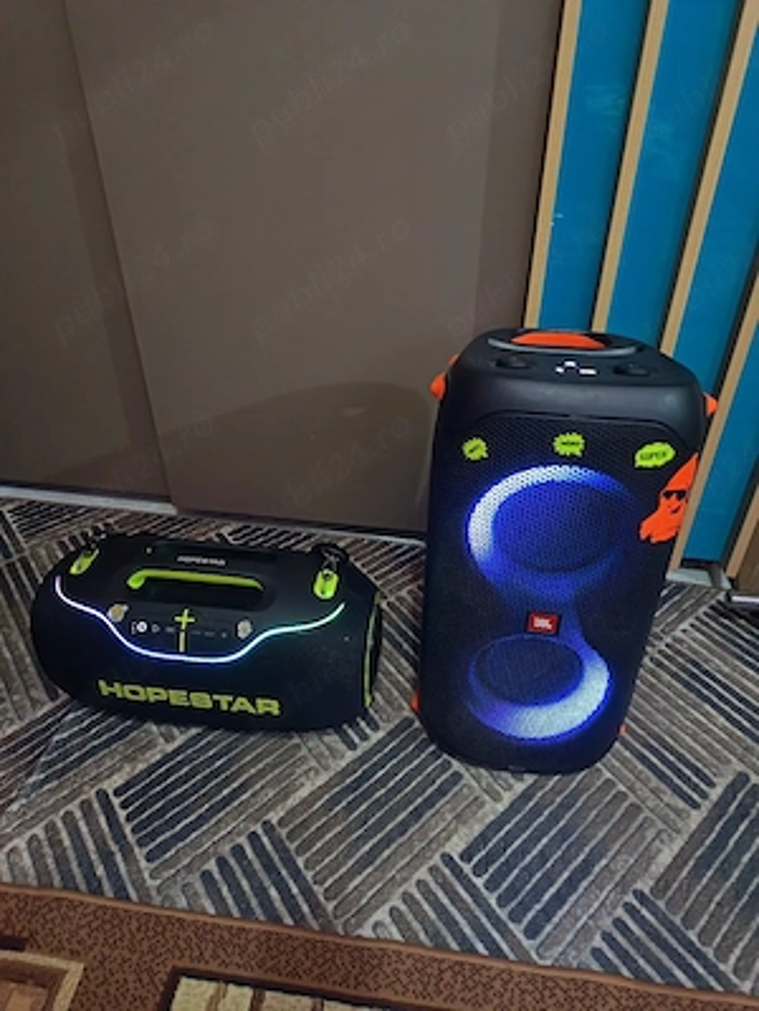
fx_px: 702
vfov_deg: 71.6
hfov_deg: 56.8
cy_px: 506
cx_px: 380
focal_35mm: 24
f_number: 1.75
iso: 10300
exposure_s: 1/20
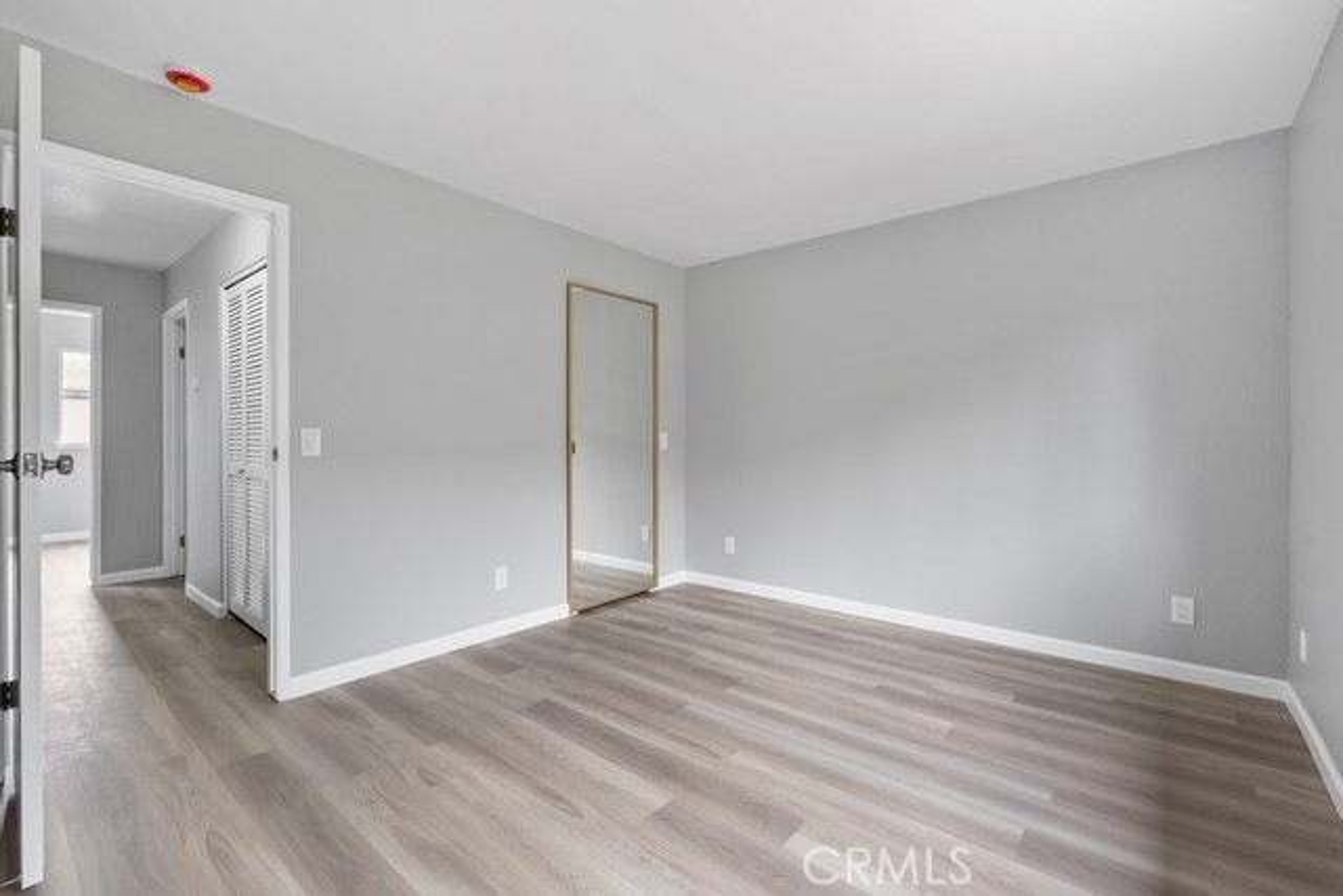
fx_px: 616
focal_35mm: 16
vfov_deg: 72.1
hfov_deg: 95.0
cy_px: 448
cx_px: 672
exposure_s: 1/20
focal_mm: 16.5
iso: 400
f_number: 8
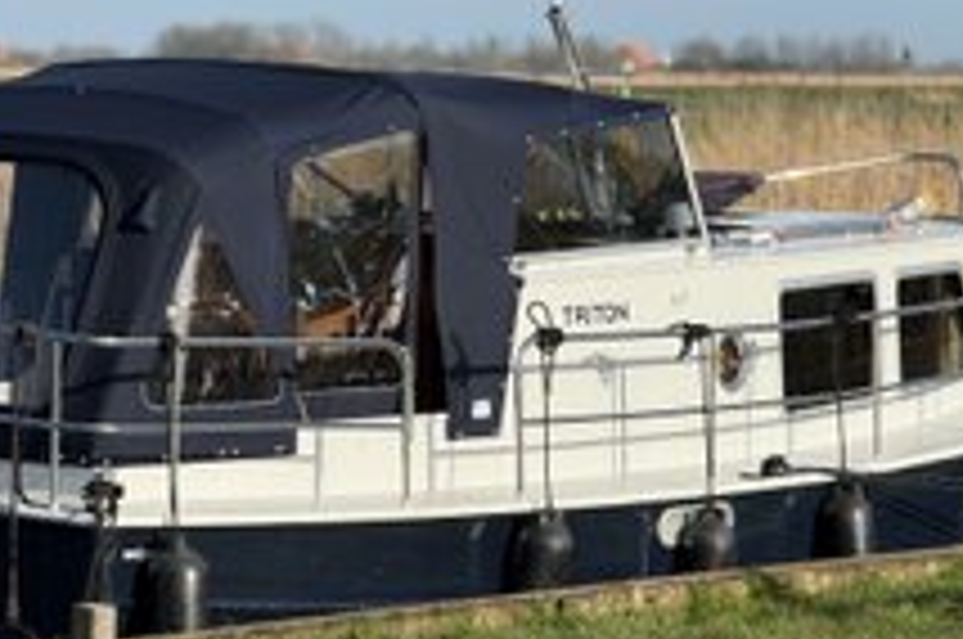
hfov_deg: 10.3
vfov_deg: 6.8
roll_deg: -0.4
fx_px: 5342
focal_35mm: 200
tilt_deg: -2.2
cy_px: 349
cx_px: 432
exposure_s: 1/1368
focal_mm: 15.66
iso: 50
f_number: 2.8
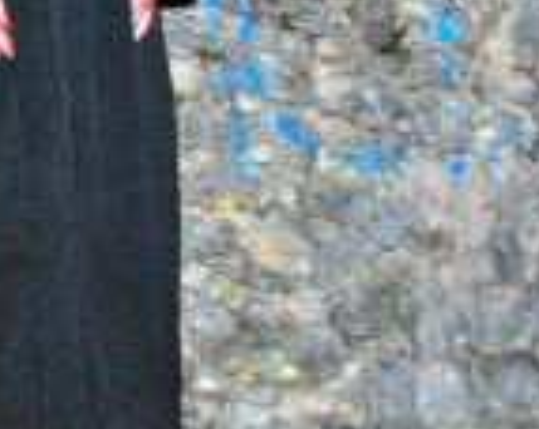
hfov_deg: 7.5
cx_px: -645
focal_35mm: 243
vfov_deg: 6.3
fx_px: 3871
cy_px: -75
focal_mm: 32
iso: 200
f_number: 5
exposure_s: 1/60
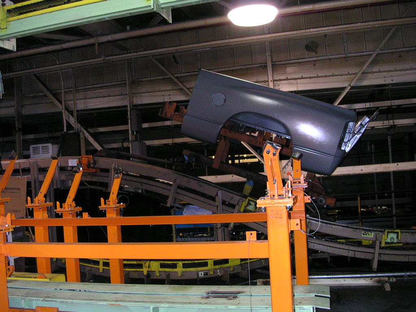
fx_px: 445
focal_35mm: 37
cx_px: 208
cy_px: 156
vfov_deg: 38.7
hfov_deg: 50.1
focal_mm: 5.6
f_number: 2.7
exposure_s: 1/60
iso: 400
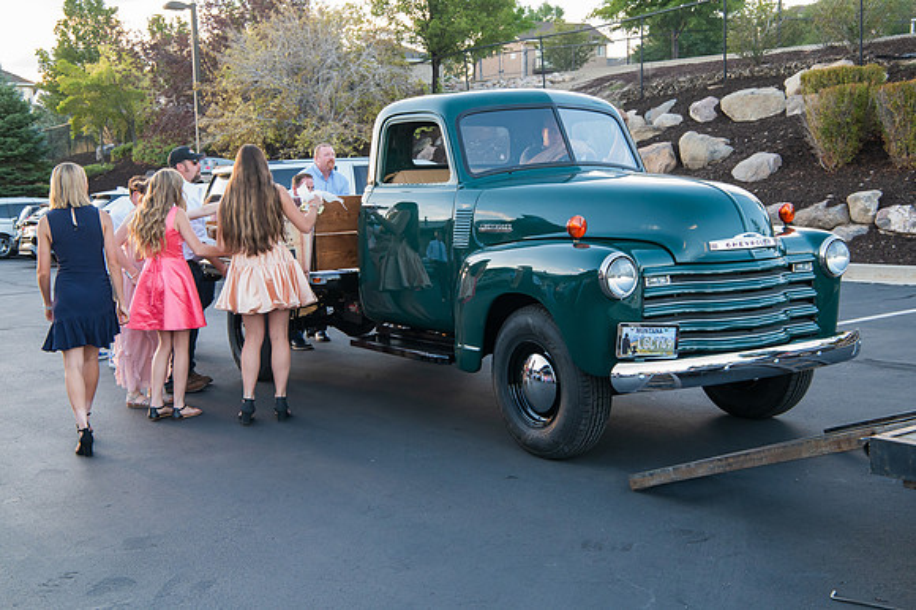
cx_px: 458
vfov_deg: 28.0
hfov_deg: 41.1
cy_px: 305
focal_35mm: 48
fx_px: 1221
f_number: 11
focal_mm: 48
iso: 3200
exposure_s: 1/80
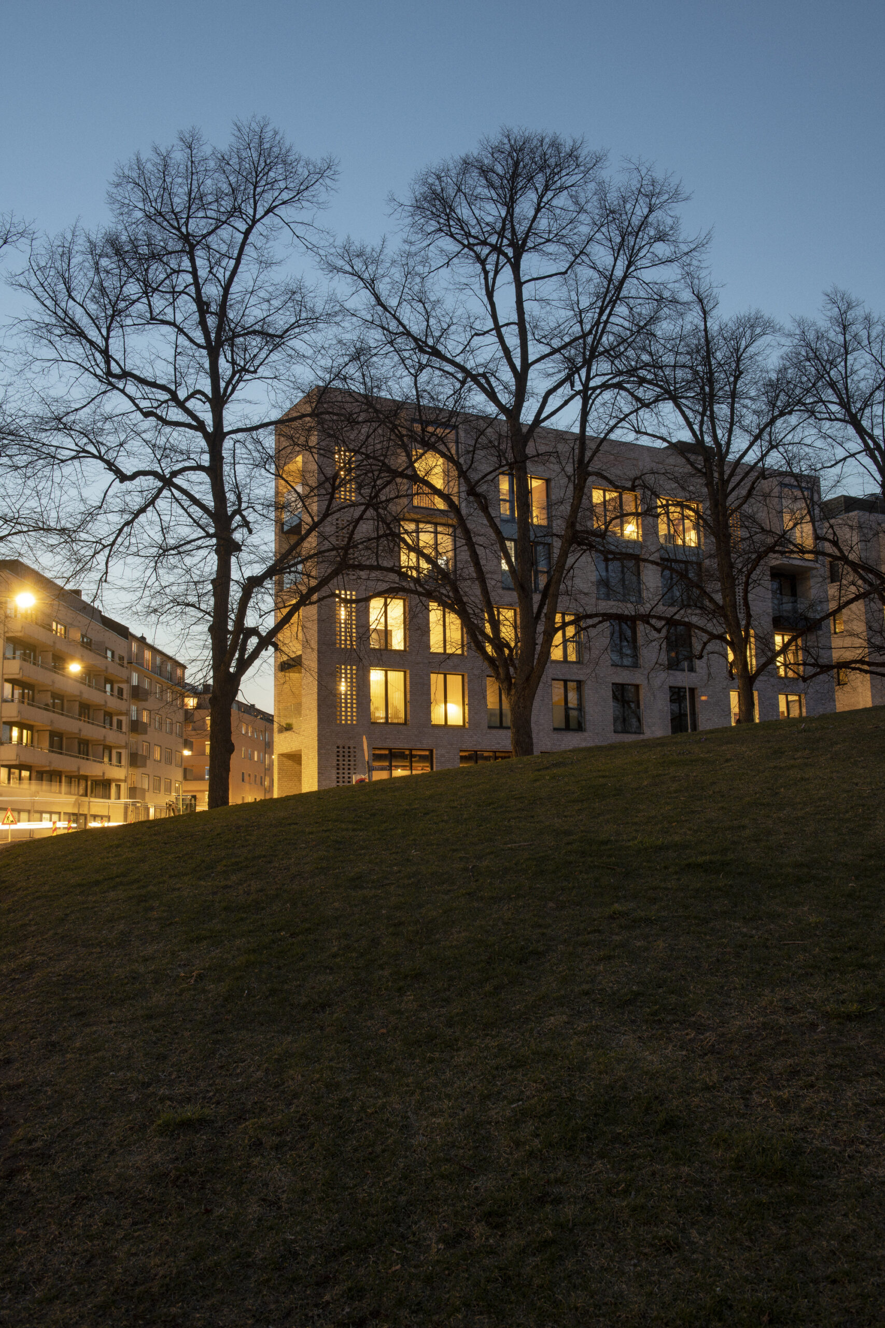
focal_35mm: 32
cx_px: 442
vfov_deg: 58.7
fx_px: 1180
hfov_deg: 41.1
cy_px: 664
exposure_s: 30
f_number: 8
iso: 64
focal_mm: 32
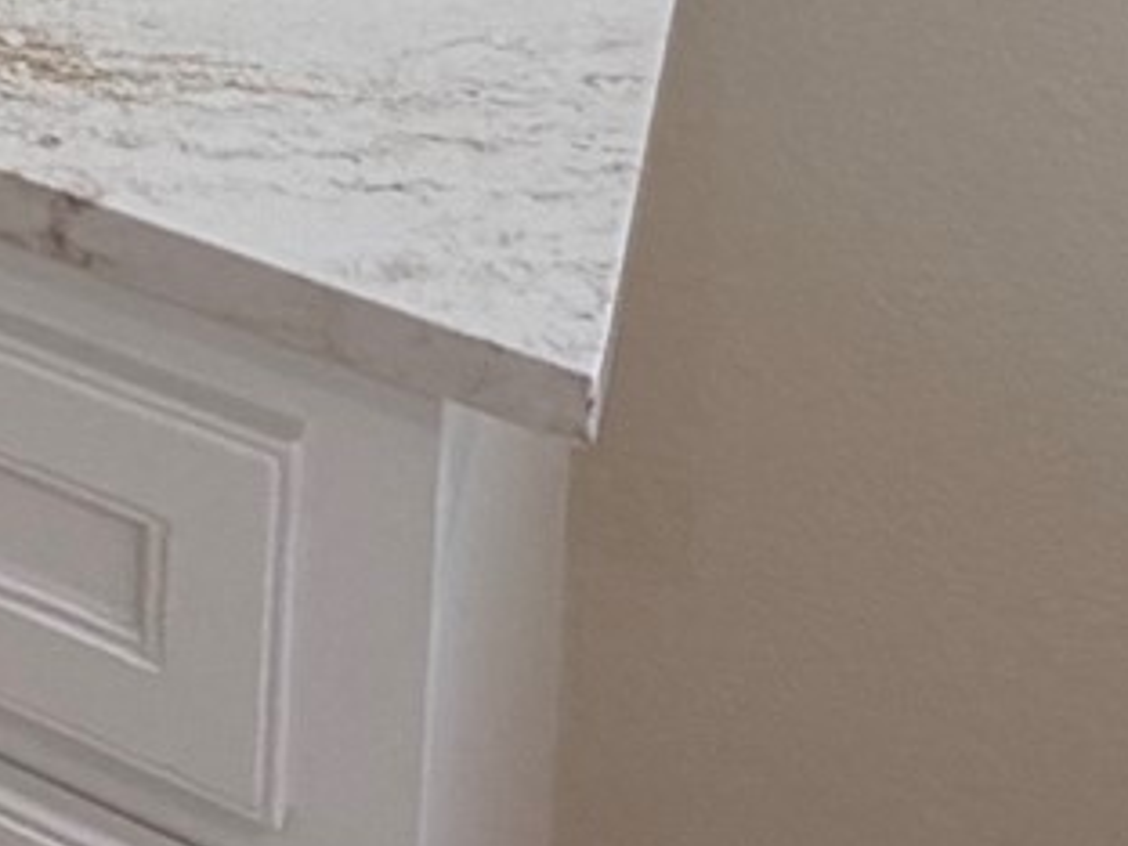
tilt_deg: -3.8
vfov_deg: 11.4
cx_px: -788
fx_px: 2998
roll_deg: -2.0
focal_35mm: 92
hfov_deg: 17.9
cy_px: -1511
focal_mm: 2.22
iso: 125
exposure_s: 1/120
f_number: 2.2
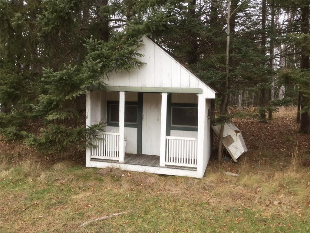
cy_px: 116
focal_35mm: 31
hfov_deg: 58.4
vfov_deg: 45.4
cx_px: 155
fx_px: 278
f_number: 2.4
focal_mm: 3.3
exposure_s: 1/60
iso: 25
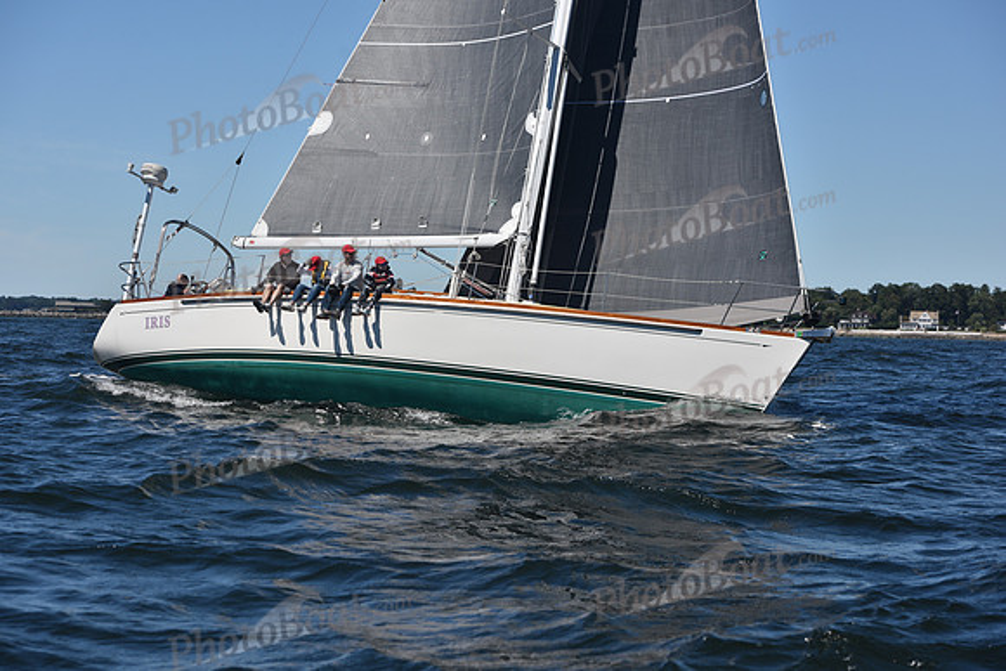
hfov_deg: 24.8
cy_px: 336
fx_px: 2292
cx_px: 503
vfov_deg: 16.7
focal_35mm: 82
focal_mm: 82
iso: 200
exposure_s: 1/1000
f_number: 6.3
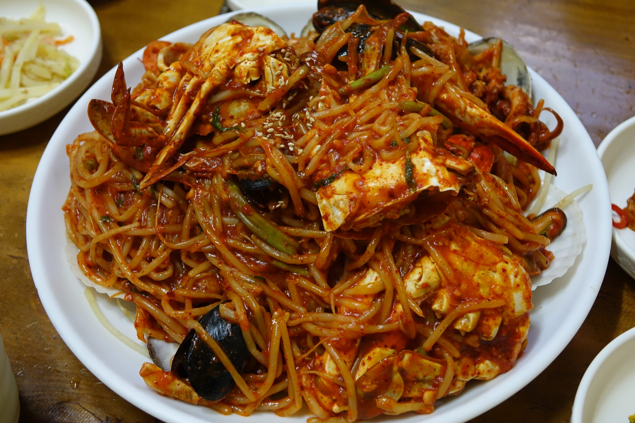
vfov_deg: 28.1
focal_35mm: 48
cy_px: 212
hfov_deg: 41.1
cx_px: 318
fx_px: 847
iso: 800
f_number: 2.8
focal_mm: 17.48
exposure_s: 1/80
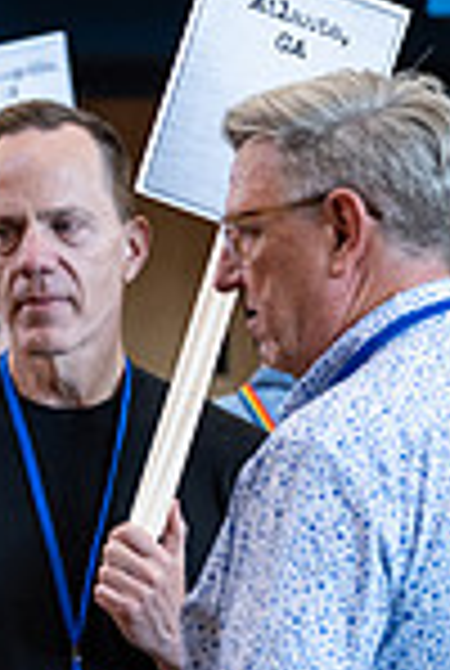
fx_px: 5337
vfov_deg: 7.2
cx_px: -4
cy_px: 706
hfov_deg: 4.8
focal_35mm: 286
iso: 800
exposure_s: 1/60
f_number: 2.8
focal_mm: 63.4
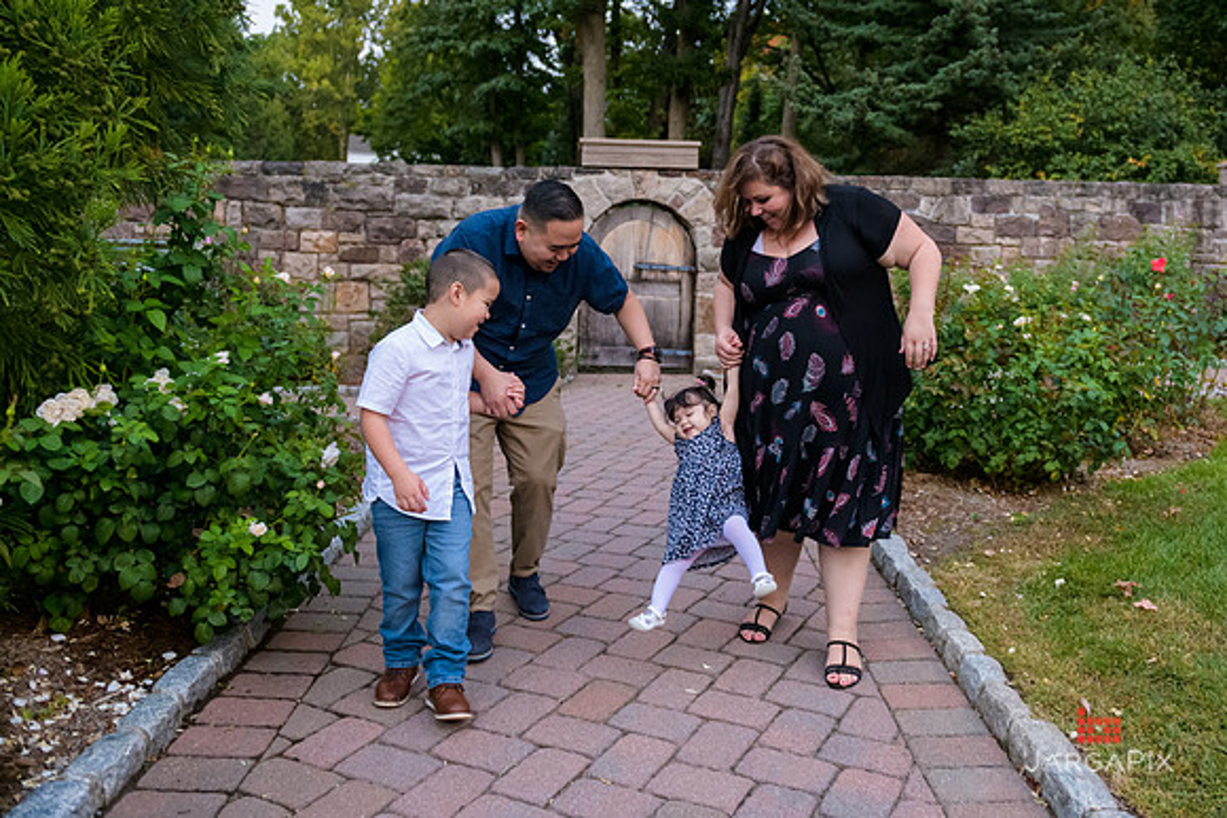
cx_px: 734
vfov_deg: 44.6
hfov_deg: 62.8
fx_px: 995
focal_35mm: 29
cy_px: 337
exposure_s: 1/125
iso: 1600
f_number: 3.2
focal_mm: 24
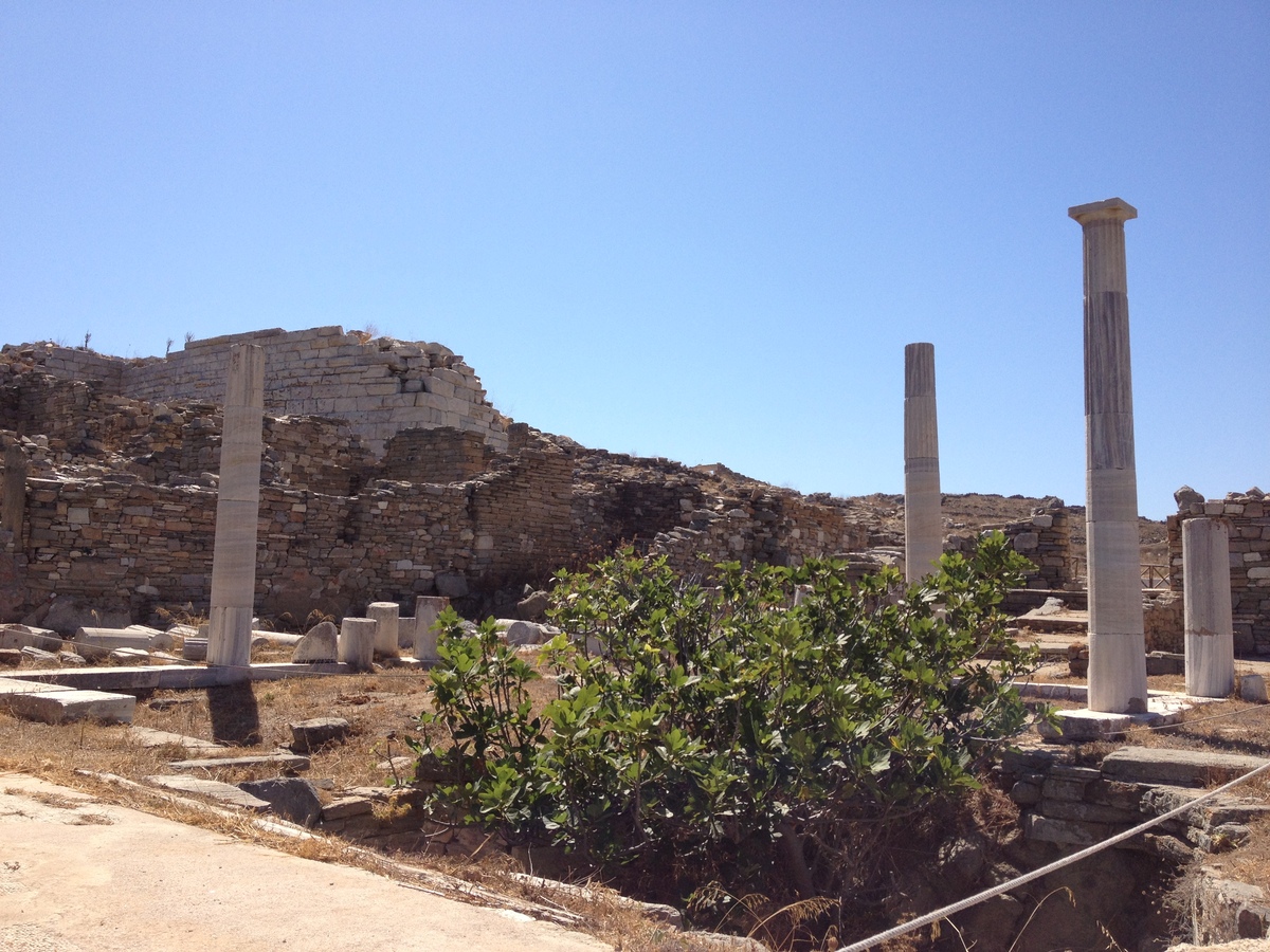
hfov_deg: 52.6
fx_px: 1284
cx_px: 635
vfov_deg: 40.7
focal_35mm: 35
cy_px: 476
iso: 50
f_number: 2.4
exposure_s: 1/1905
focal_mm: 4.28
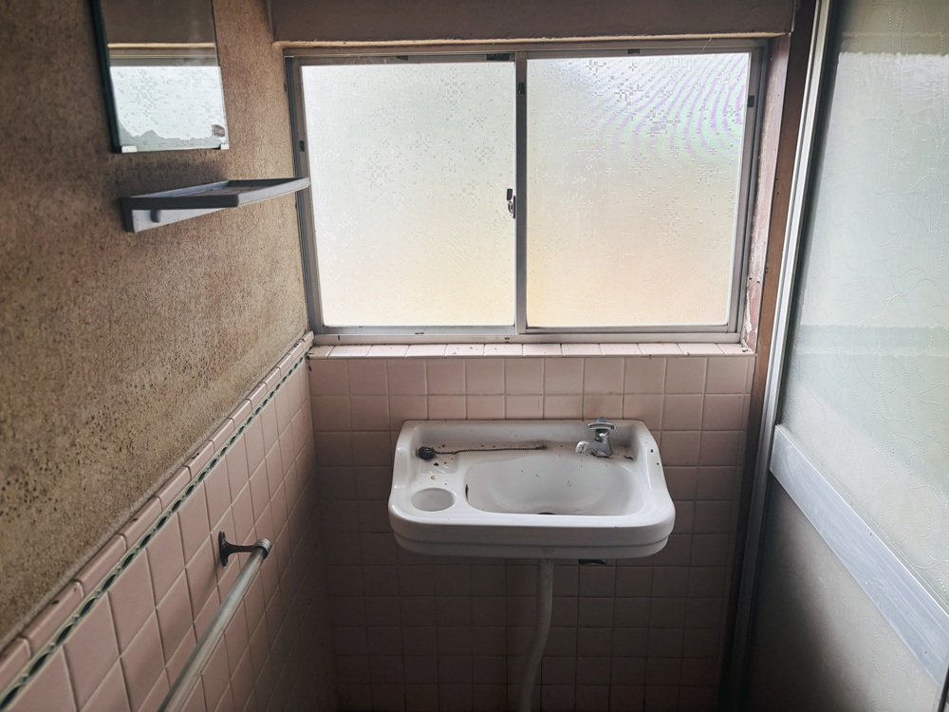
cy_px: 356
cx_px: 474
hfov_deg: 67.3
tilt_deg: -17.2
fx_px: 713
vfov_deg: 53.1
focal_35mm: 26
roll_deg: +1.2
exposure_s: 1/121
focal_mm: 5.96
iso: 64
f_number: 1.6
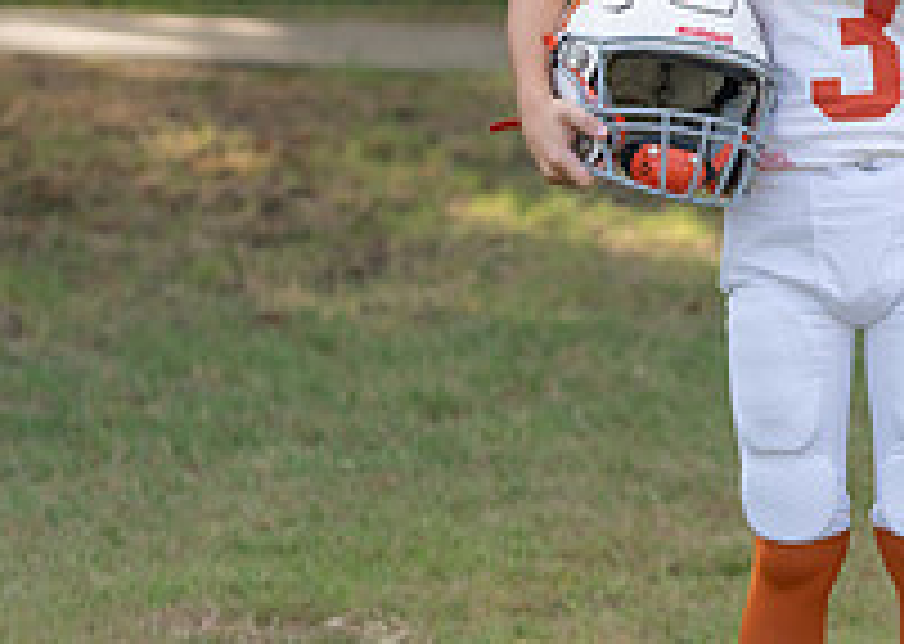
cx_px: 1026
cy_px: 12
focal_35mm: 221
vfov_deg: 6.5
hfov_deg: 9.0
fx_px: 5666
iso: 100
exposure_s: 1/400
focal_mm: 70
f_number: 2.8
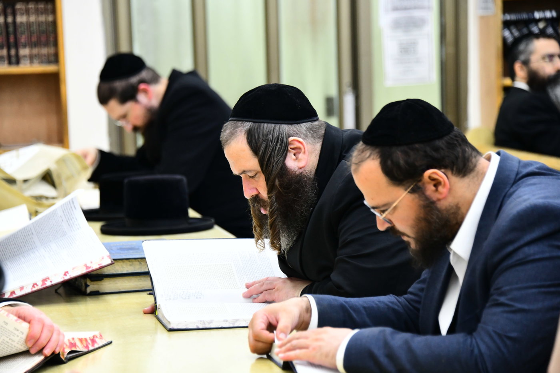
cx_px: 280
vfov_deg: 8.6
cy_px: 186
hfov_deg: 12.8
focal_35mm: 160
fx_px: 2488
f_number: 5.6
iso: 2500
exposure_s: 1/125
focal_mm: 160
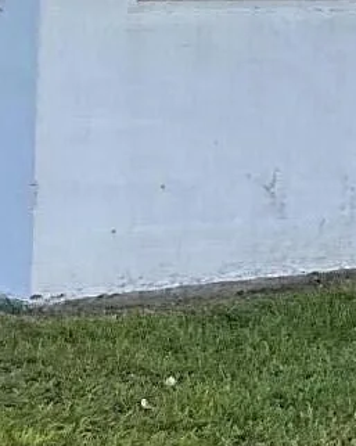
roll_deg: -2.2
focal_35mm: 176
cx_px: 235
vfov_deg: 11.0
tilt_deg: -6.4
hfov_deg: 8.8
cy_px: 183
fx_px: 2321
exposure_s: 1/929
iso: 16
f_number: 1.8
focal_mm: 3
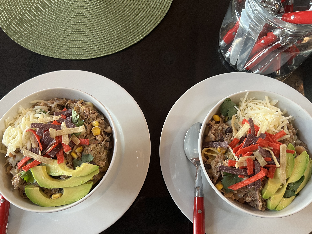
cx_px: 155
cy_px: 121
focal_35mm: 27
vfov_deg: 51.3
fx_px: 243
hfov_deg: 65.3
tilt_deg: -72.7
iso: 160
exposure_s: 1/60
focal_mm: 5.7
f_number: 1.5
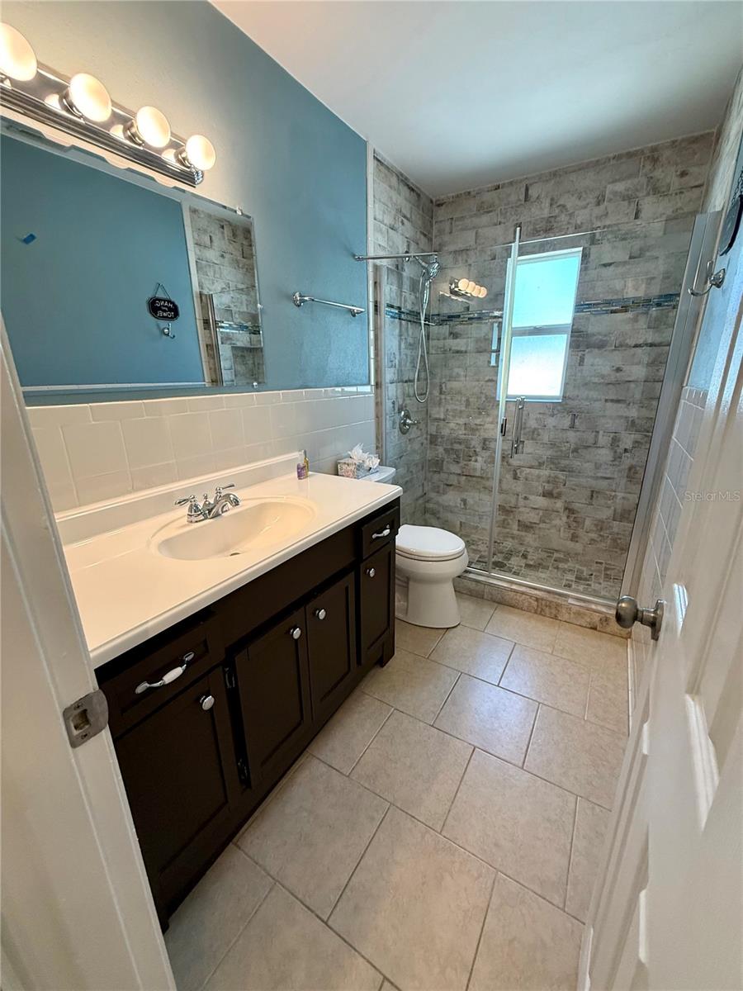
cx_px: 372
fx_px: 401
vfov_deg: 102.1
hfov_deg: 85.7
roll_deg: +1.4
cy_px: 496
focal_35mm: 14
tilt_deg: -16.7
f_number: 2.2
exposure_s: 1/120
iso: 250
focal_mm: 2.22
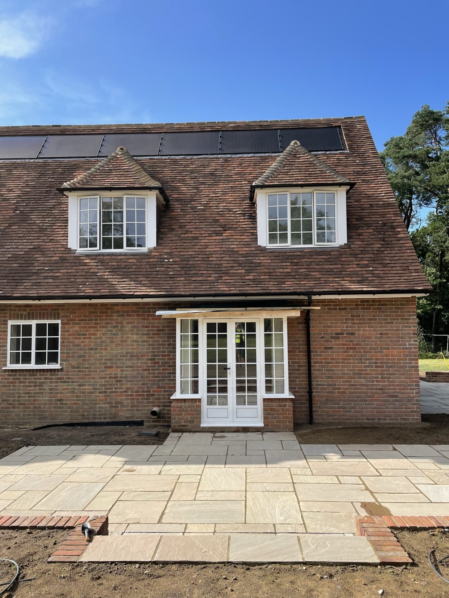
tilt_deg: +4.9
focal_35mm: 26
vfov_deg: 67.3
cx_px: 224
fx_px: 450
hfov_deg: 53.1
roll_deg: +0.2
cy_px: 299
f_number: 1.6
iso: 32
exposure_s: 1/2053
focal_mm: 4.2
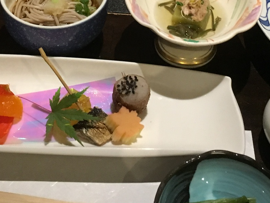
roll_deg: -1.8
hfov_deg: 26.0
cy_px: -24
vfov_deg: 18.8
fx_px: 585
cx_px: 116
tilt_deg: -39.6
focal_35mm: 75
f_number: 2.2
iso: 200
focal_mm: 4.15
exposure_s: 1/15
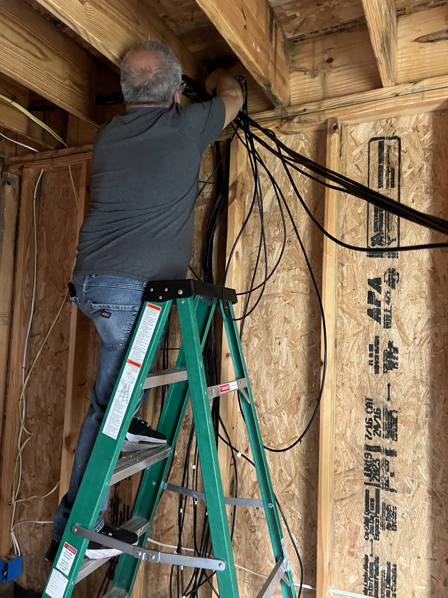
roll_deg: +1.0
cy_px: 299
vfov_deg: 67.3
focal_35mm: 26
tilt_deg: -0.1
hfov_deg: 53.1
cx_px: 224
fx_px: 449
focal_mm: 5.7
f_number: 1.5
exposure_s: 1/40
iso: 640
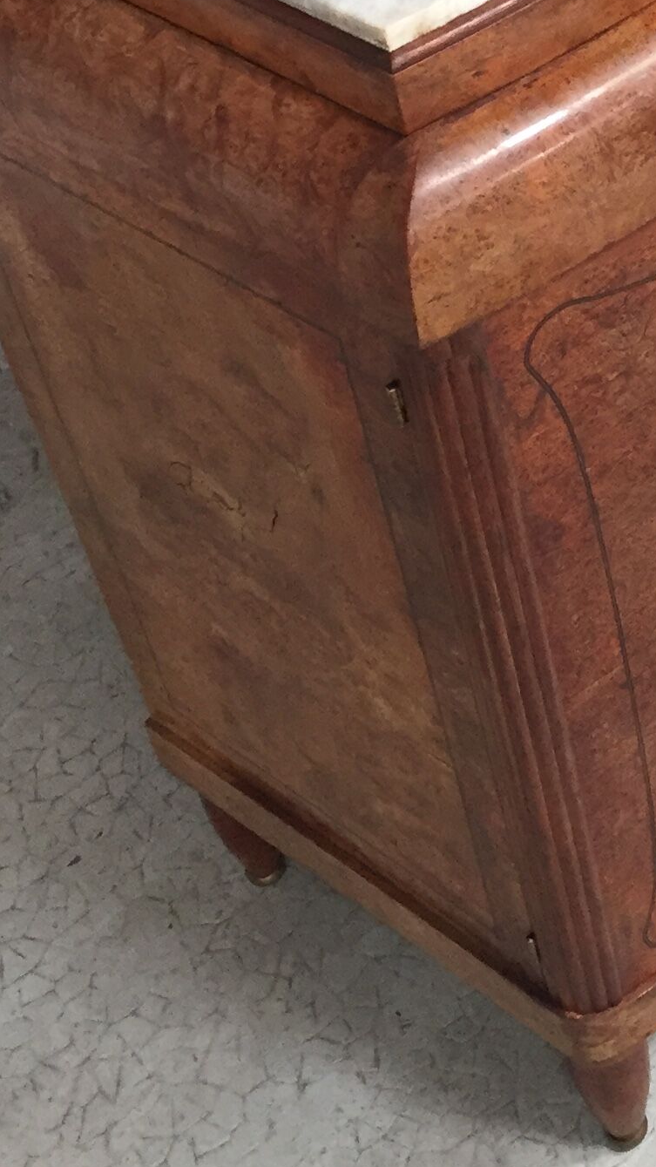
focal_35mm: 77
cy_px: -27
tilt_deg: -39.4
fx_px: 2382
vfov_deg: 26.0
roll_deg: +6.4
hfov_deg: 15.1
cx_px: 787
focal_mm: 4.15
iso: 64
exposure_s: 1/33
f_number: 2.2
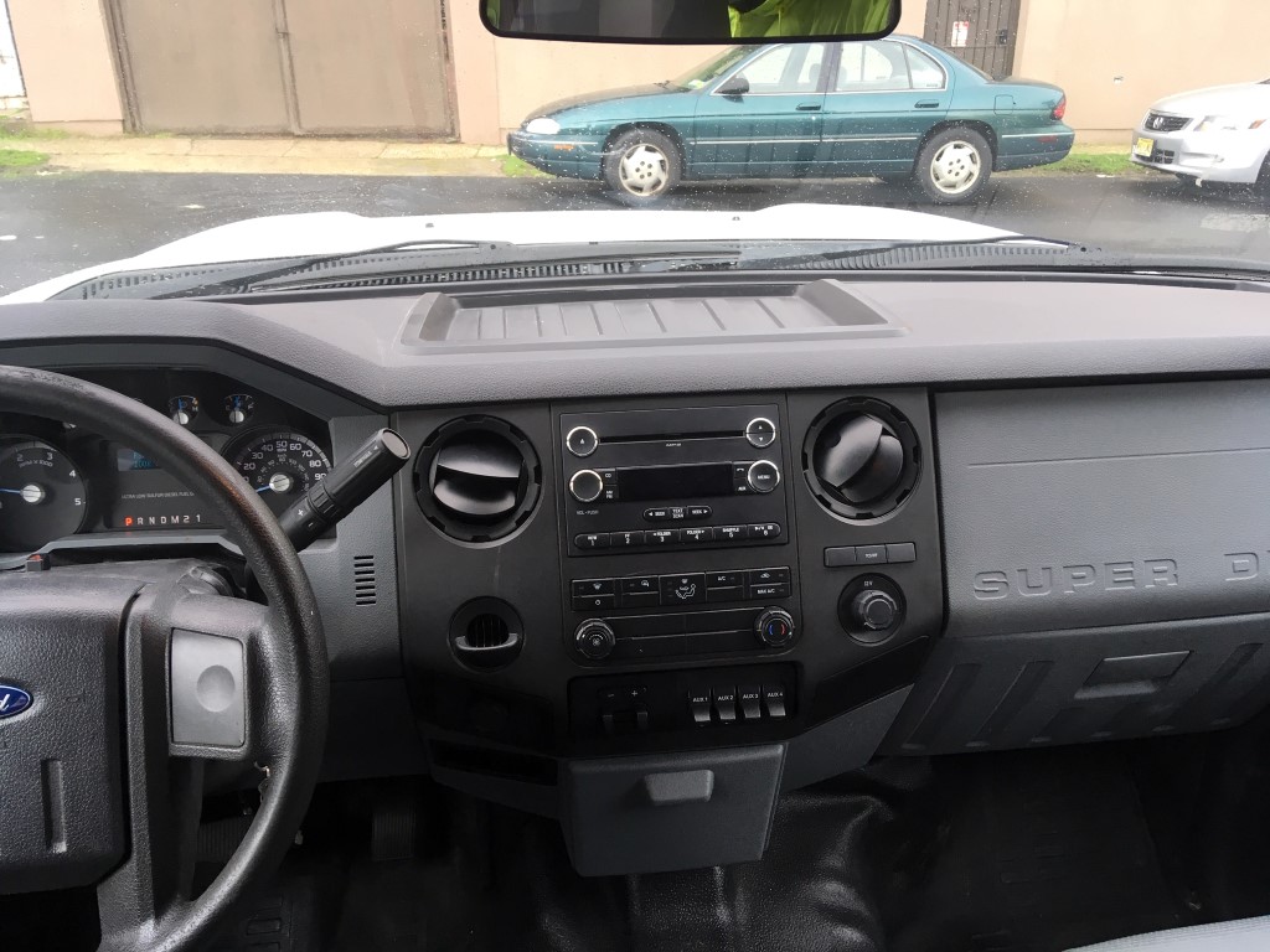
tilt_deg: -23.9
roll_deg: +2.1
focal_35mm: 29
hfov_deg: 61.7
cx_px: 635
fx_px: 1064
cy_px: 476
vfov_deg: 48.2
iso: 25
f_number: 2.2
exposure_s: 1/40
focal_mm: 4.15
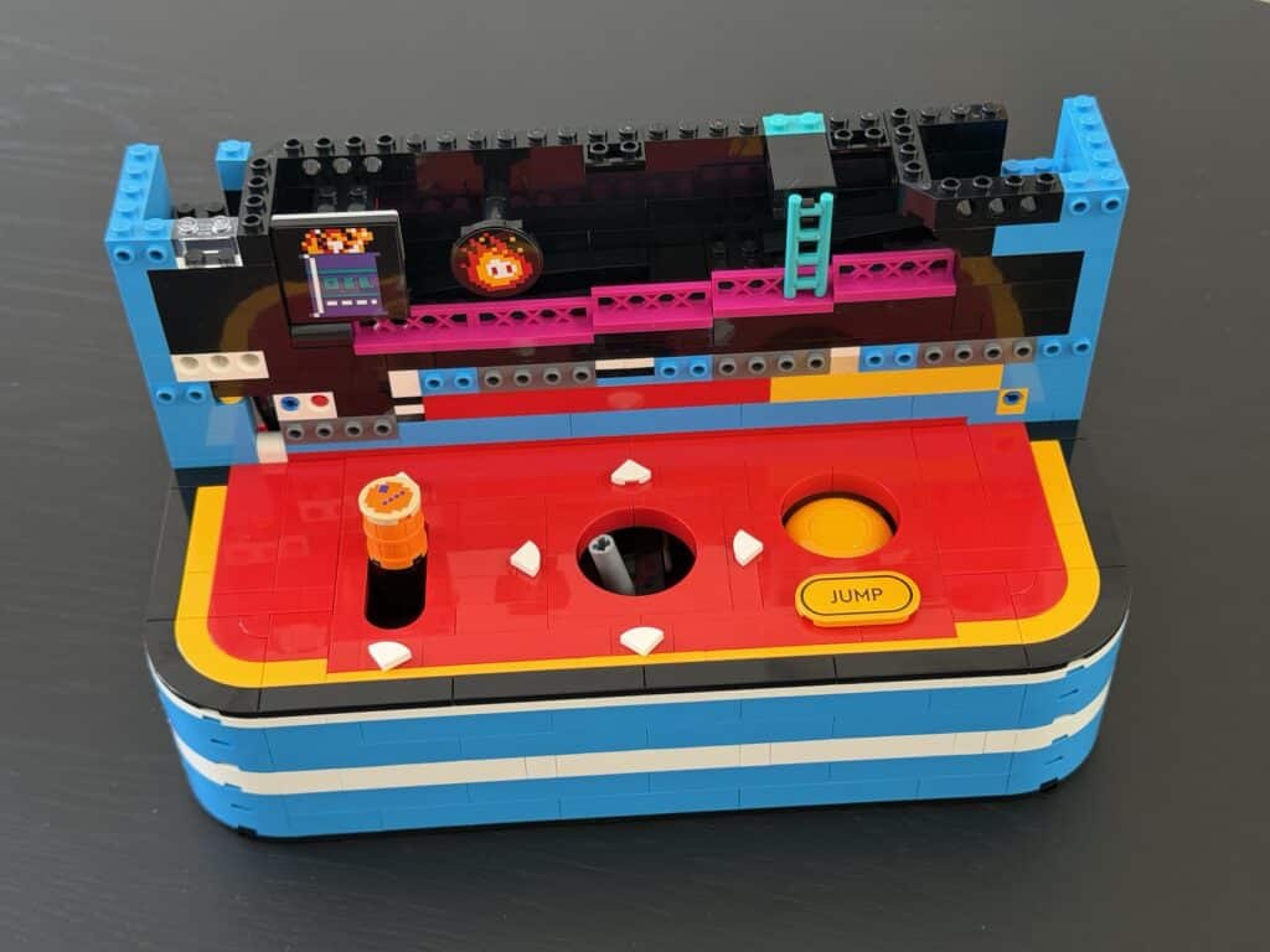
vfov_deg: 30.3
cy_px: 476
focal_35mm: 48
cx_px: 635
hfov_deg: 39.7
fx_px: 1761
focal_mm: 6.76
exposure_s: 1/60
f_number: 1.78
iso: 125
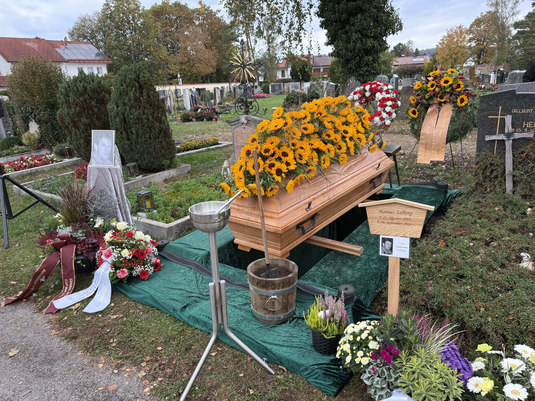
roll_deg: +3.4
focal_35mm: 24
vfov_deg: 56.8
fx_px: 371
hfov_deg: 71.6
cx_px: 268
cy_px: 200
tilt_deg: -16.8
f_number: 1.78
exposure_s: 1/470
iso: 100
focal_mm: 6.76
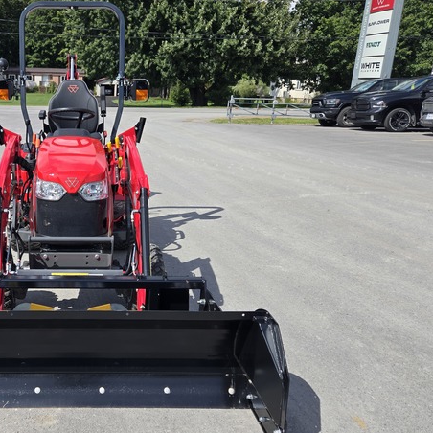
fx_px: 509
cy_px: 229
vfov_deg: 46.0
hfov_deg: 43.7
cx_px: 82
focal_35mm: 36
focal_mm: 5.4
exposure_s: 1/1742
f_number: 1.8
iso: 25
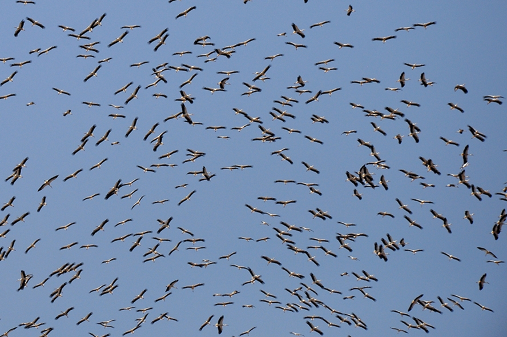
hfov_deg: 13.1
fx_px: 2216
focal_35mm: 158
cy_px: 168
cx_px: 254
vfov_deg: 8.7
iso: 320
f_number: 5.6
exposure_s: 1/1600
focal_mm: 105
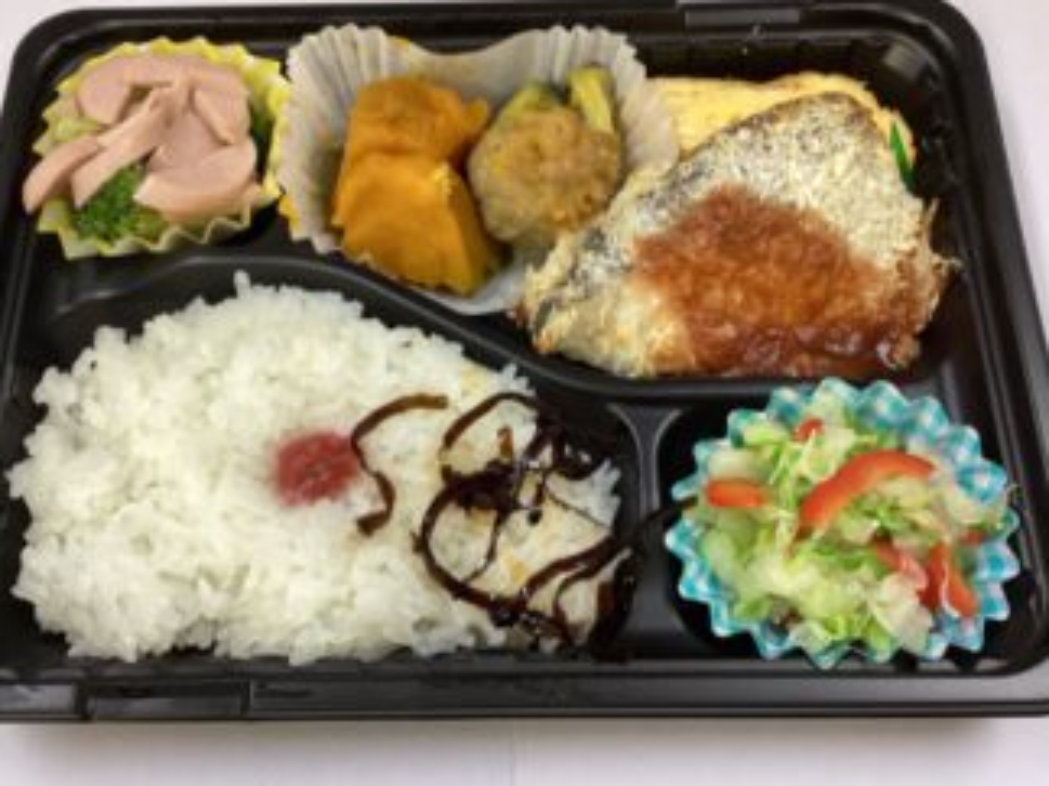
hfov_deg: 51.4
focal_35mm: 36
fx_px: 1091
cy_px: 391
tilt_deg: -66.4
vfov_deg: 39.6
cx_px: 499
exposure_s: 1/60
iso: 125
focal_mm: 3.3
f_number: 2.4
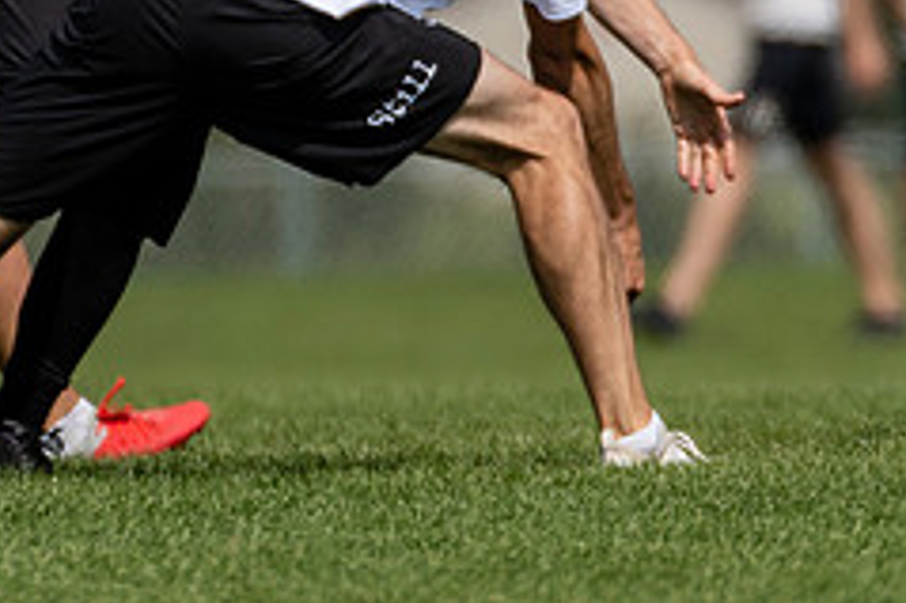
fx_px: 58370
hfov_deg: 0.9
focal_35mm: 2321
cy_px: -349
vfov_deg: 0.6
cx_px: 375
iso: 100
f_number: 4
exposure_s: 1/2000
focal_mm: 400
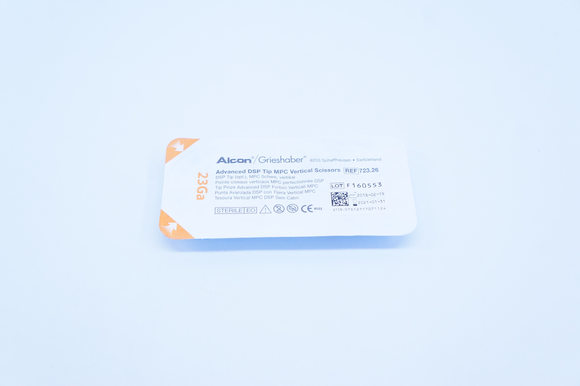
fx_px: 700
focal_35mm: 44
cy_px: 193
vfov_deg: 30.8
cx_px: 290
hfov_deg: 45.0
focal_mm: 29
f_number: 6.3
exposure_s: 1/160
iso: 800
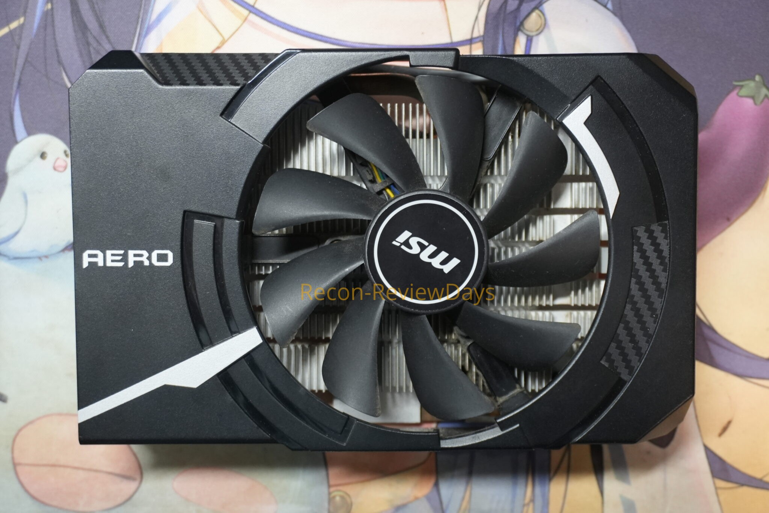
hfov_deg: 42.7
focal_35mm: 46
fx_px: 982
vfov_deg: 29.2
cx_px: 384
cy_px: 256
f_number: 5
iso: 2000
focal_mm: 31
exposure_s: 1/50
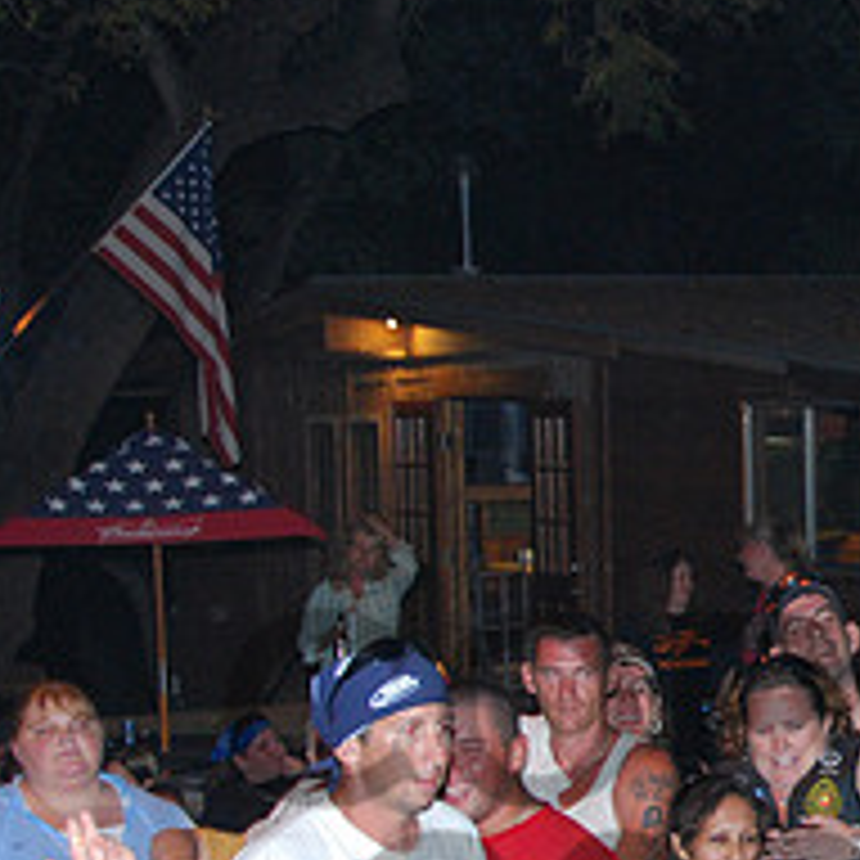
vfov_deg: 13.2
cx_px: 1085
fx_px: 3710
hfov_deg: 12.8
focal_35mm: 132
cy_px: 549
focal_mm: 34
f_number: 5.6
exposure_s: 1/60
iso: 800
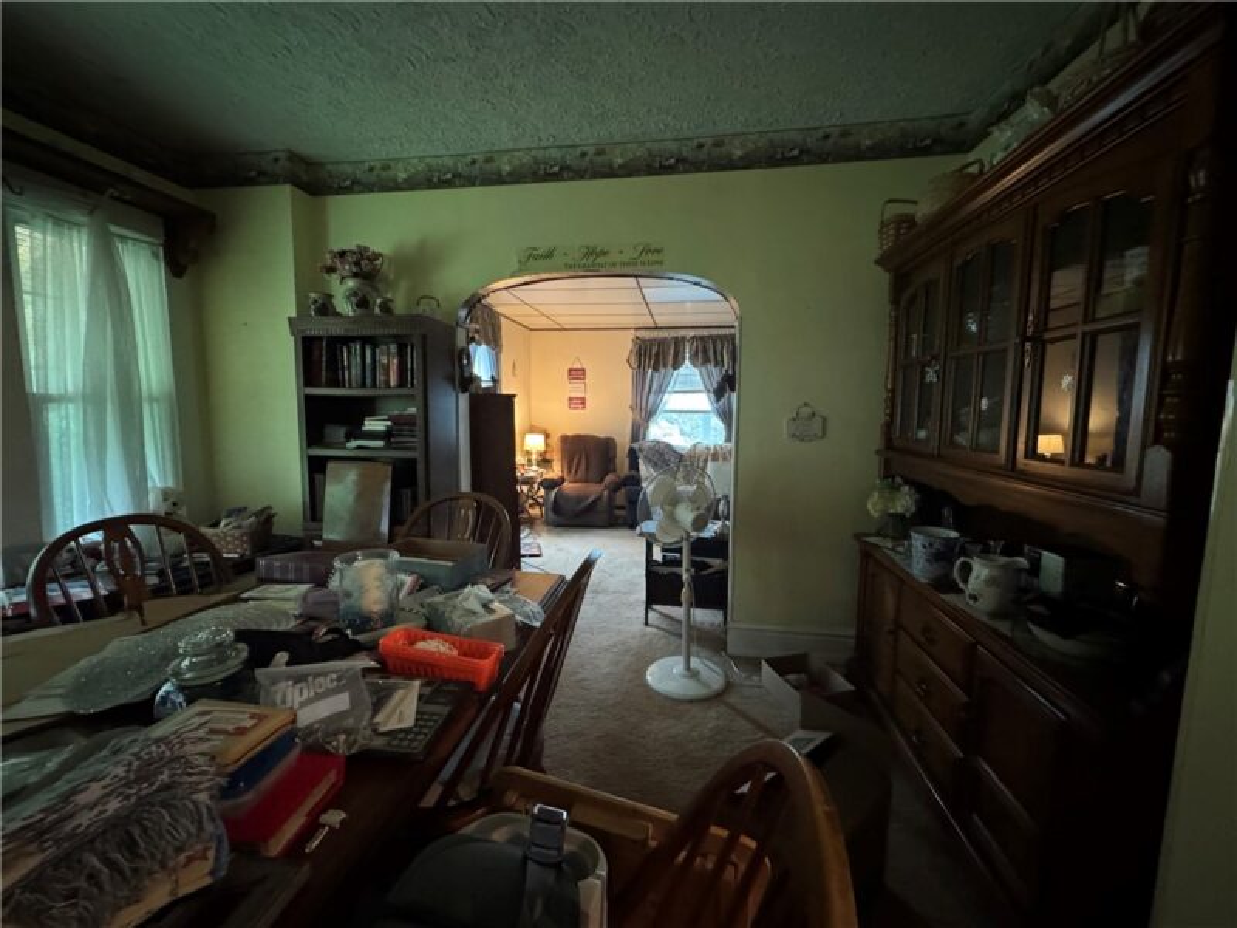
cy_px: 464
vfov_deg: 85.7
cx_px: 618
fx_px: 500
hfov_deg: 102.1
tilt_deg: -7.2
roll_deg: -1.8
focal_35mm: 14
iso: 1000
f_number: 2.2
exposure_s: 1/40
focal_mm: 2.22
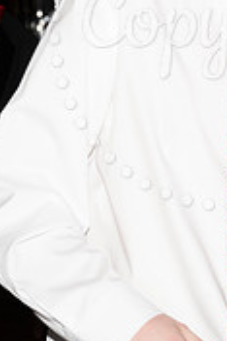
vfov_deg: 9.4
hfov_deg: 6.2
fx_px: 2075
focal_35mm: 219
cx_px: 292
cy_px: 27
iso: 1000
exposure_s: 1/100
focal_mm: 57
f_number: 5.6
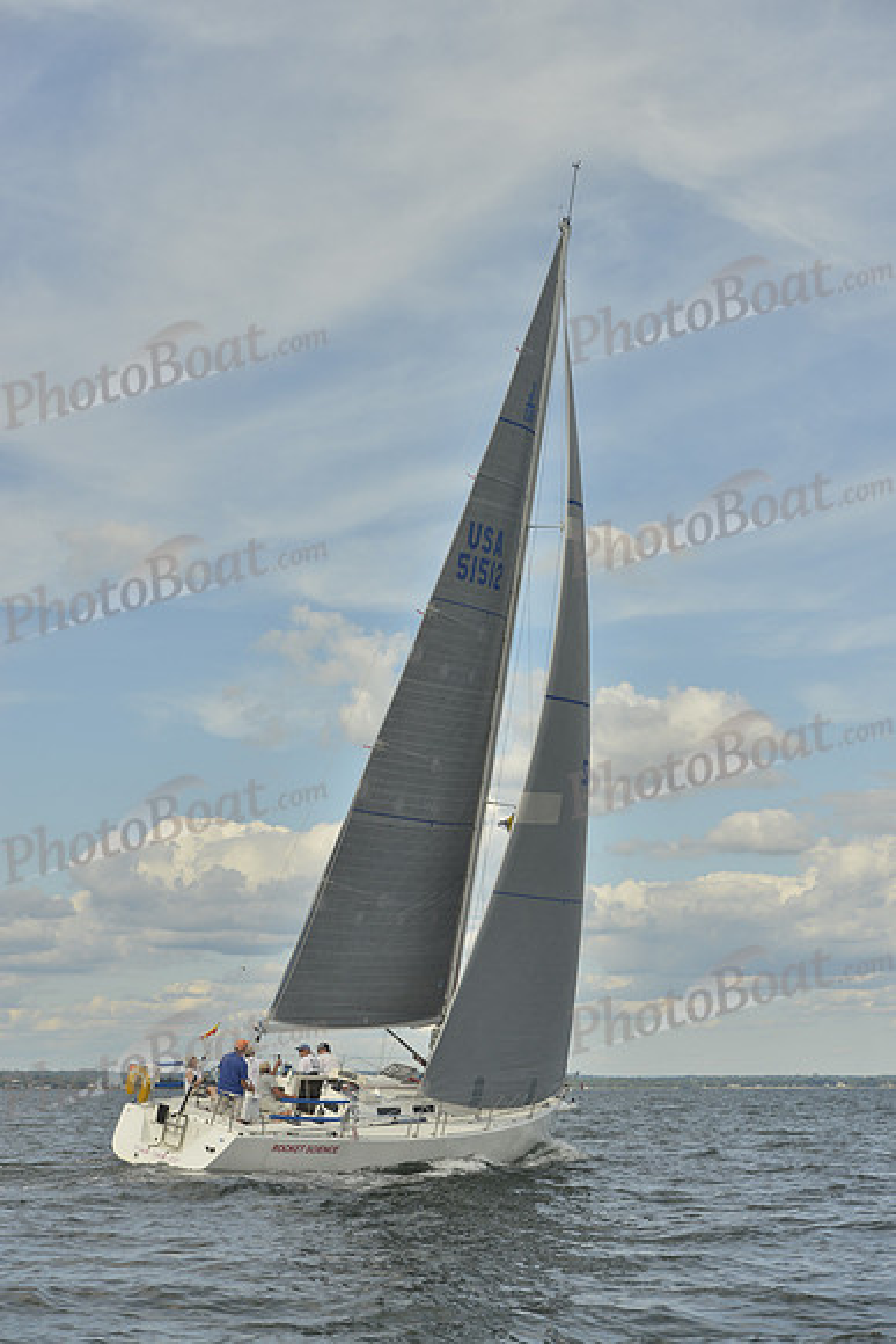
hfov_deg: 19.5
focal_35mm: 70
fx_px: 2612
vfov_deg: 28.8
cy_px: 672
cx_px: 448
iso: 200
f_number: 7.1
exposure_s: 1/1000
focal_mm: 70
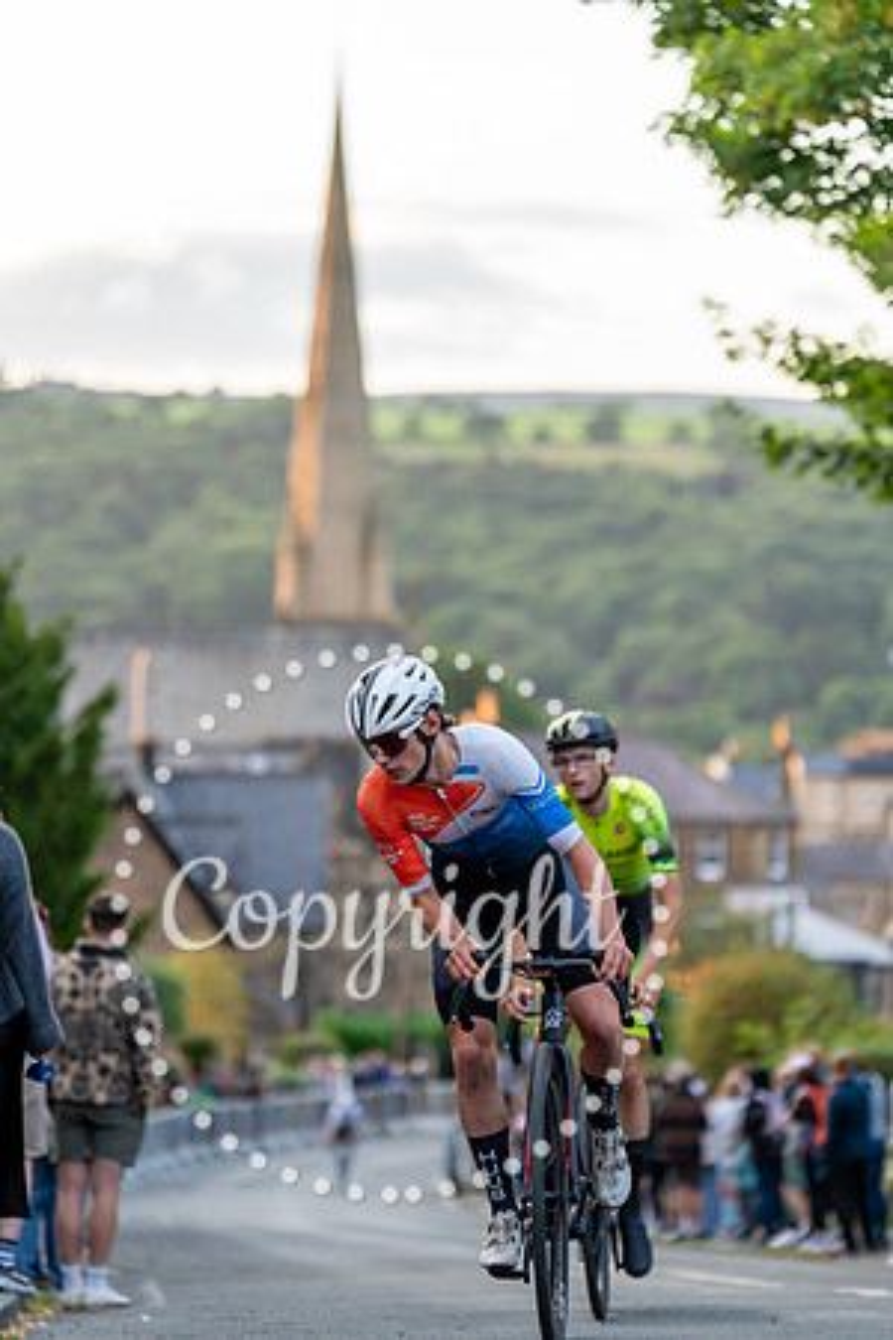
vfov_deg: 15.6
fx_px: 4874
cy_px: 670
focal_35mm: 131
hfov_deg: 10.5
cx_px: 446
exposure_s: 1/1000
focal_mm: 131
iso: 2000
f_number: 2.8
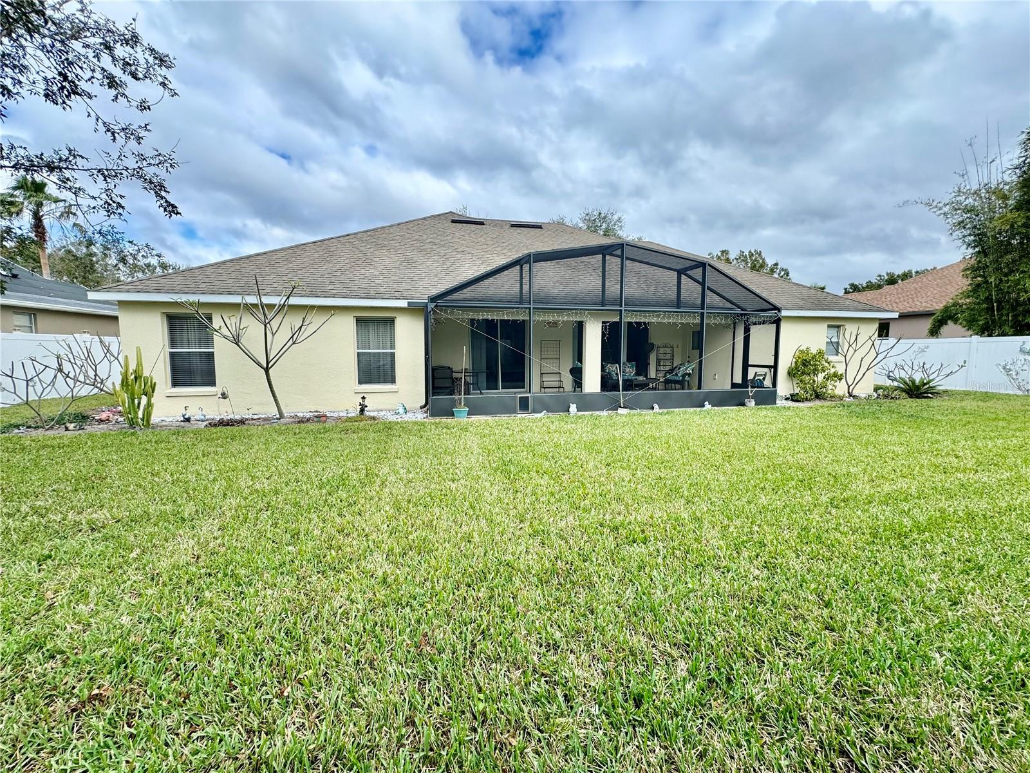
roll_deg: -0.2
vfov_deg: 85.7
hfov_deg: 102.1
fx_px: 417
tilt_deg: -4.7
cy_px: 386
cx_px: 515
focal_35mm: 14
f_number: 2.2
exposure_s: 1/561
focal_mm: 2.22
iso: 40
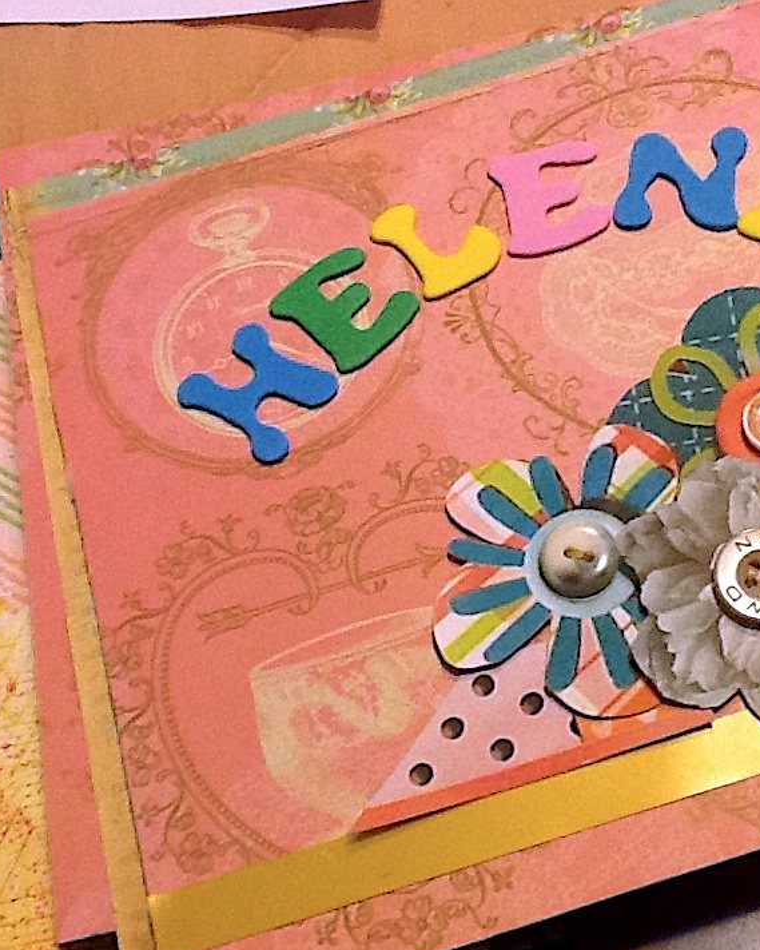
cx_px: 544
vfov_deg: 32.5
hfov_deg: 26.0
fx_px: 1630
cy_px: 480
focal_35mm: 58
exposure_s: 1/30
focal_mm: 2.03
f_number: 2.4
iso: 125
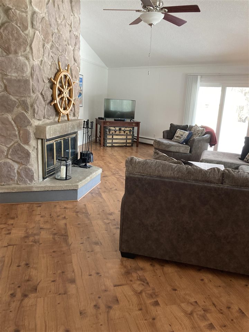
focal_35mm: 28
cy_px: 166
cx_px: 124
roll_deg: -2.8
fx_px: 269
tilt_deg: -13.4
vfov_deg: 63.4
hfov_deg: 49.7
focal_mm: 3.99
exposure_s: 1/60
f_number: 1.8
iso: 200
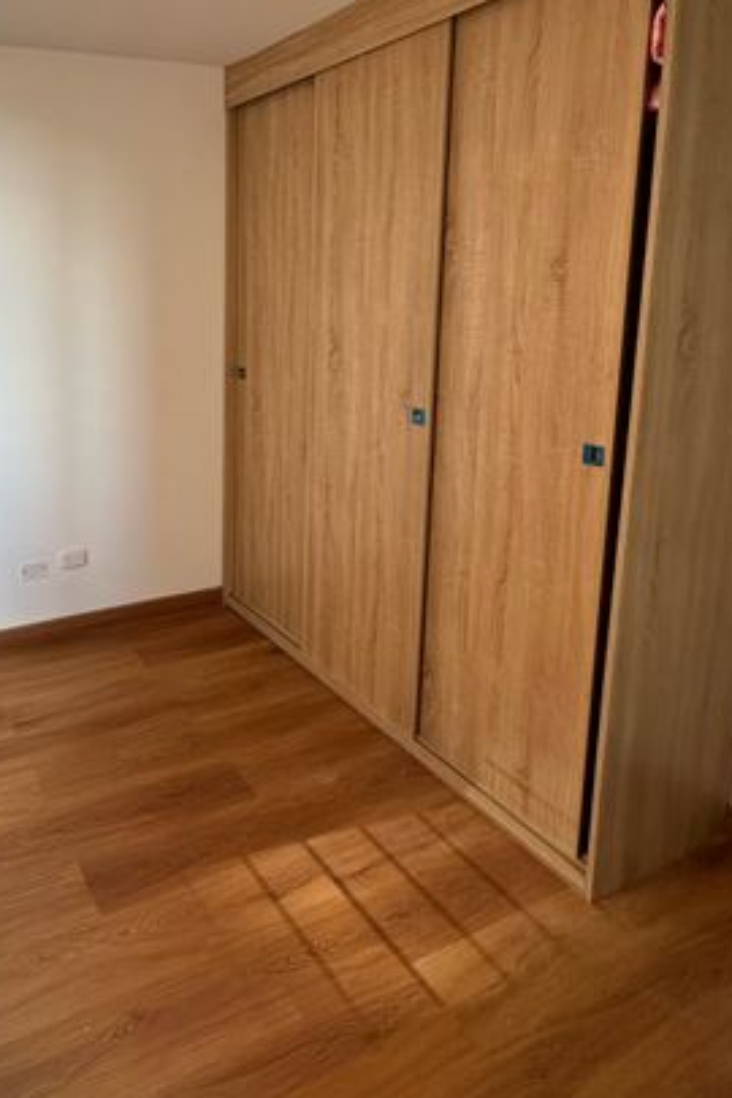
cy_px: 384
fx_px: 732
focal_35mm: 24
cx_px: 122
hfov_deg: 49.3
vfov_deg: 72.0
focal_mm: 2.22
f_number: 2.2
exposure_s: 1/99
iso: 160
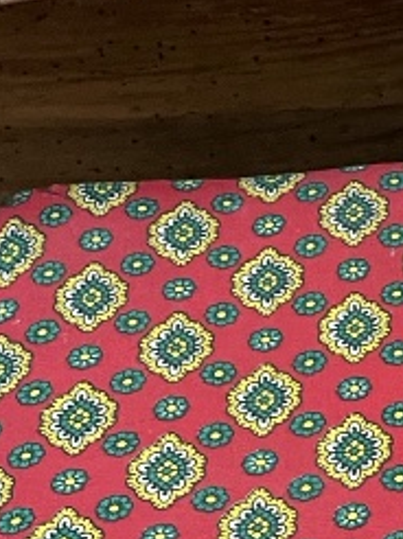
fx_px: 1975
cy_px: 723
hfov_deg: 10.9
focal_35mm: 127
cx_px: 712
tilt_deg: -53.8
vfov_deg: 14.8
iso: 320
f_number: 1.6
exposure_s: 1/50
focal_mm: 4.2
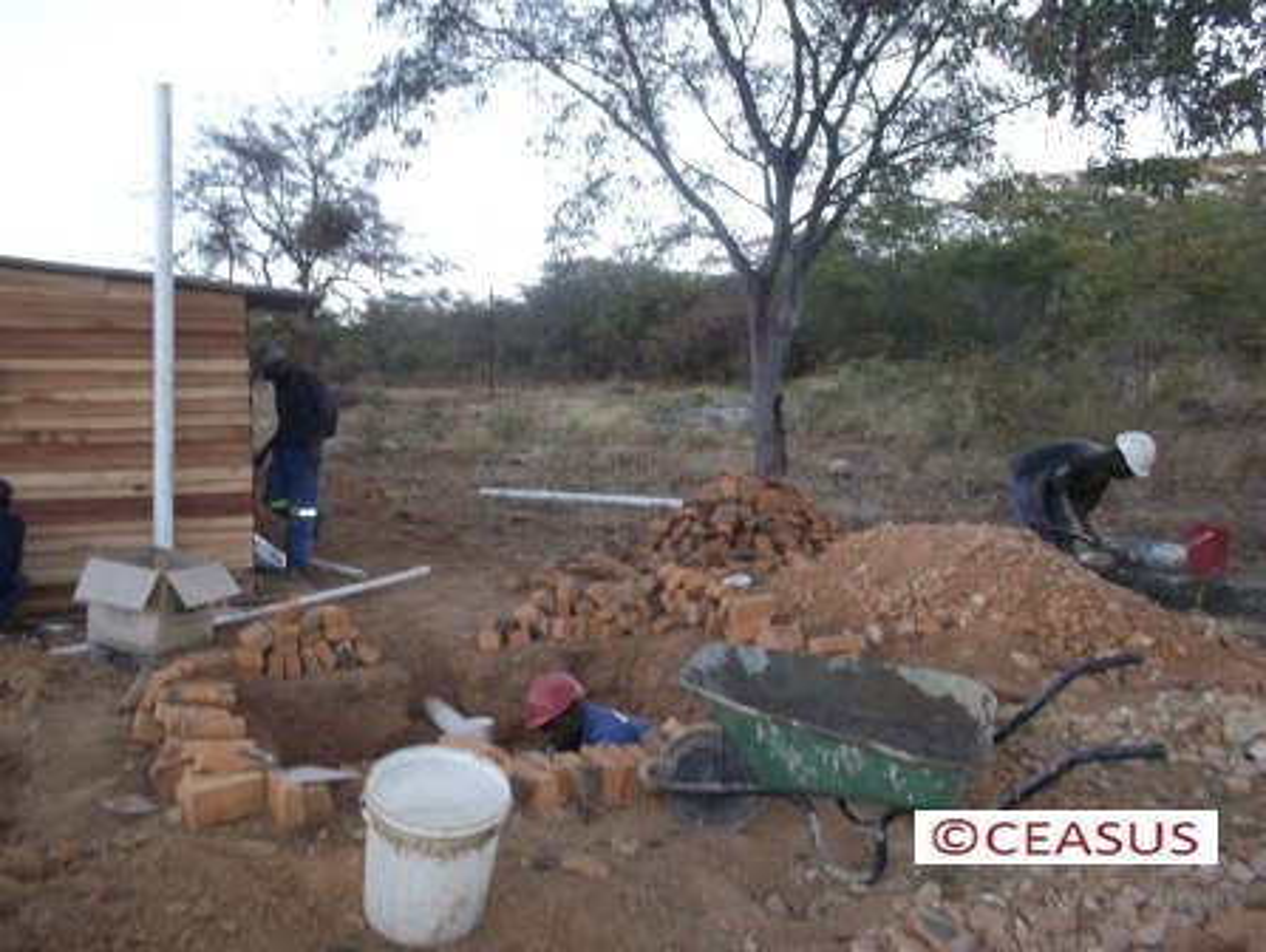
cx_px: 633
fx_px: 1061
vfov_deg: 48.3
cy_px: 476
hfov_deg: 61.6
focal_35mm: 29
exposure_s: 1/100
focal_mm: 4.1
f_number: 3.3
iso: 80
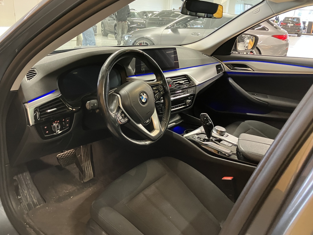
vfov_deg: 48.2
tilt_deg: -19.0
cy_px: 119
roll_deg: -2.4
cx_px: 152
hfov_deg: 61.6
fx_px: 262
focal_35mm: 29
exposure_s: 1/24
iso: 320
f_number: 1.8
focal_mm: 3.99
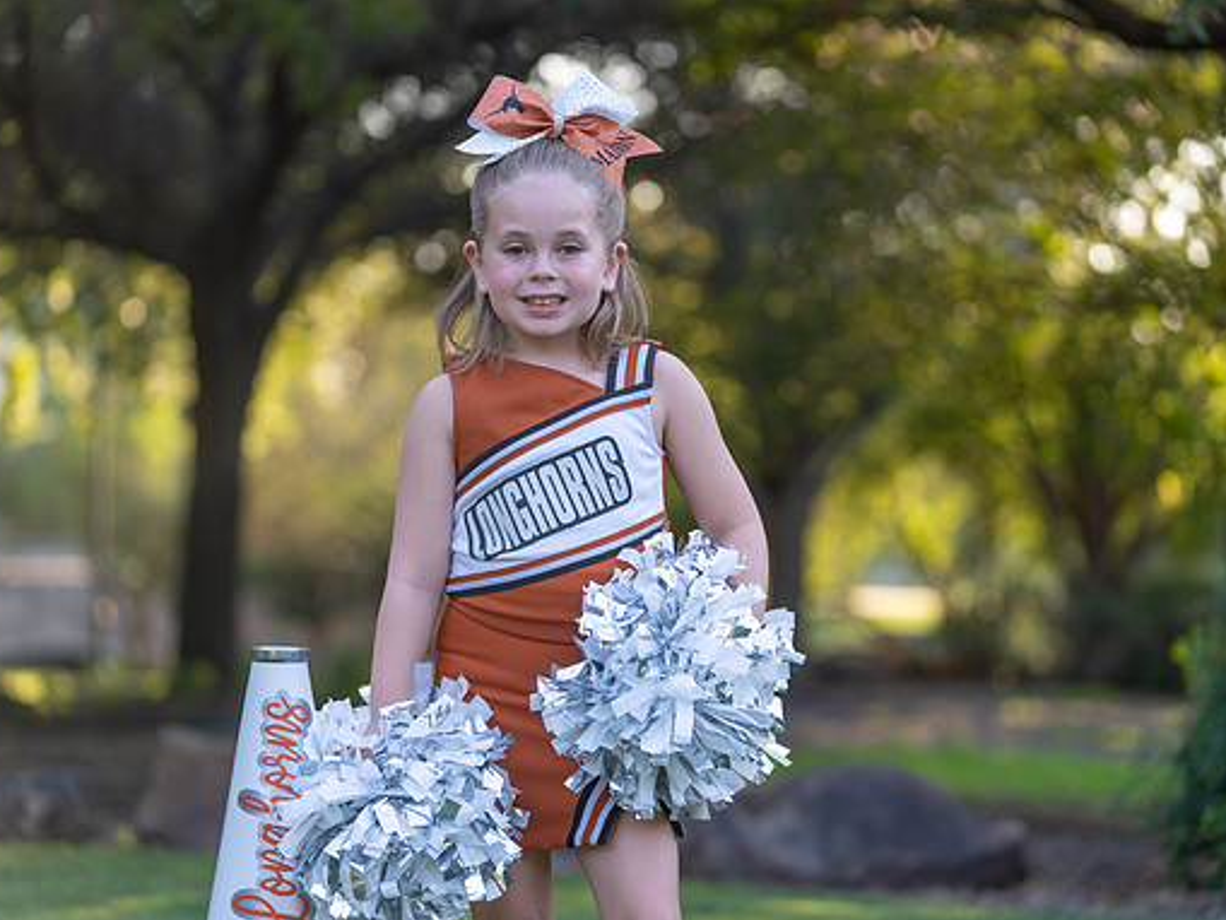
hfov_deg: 17.3
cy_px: 461
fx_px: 4039
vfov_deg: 13.0
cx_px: 585
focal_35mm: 114
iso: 200
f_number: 2.8
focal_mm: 104
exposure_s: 1/320
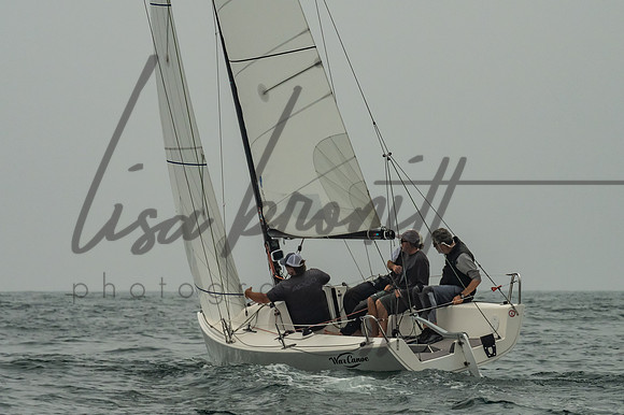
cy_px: 289
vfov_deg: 4.8
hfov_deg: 7.1
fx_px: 5001
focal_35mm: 289
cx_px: 285
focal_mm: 170
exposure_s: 1/3200
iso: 800
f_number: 9
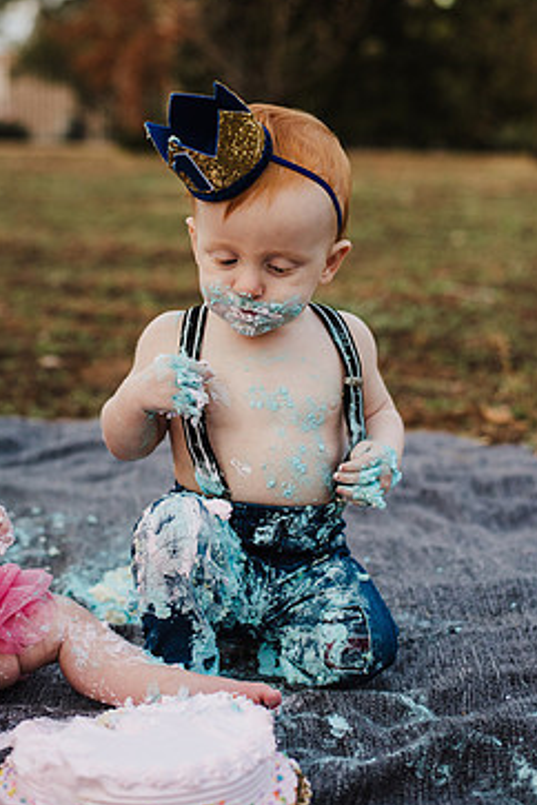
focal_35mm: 62
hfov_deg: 21.9
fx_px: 1387
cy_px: 324
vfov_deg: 32.3
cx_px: 262
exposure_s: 1/500
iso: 400
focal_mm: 50
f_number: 2.8
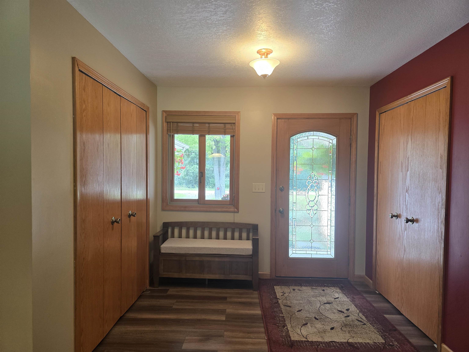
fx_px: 312
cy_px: 176
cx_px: 234
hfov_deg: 73.9
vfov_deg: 58.9
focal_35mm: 23
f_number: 1.7
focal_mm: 6.3
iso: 160
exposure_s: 1/120
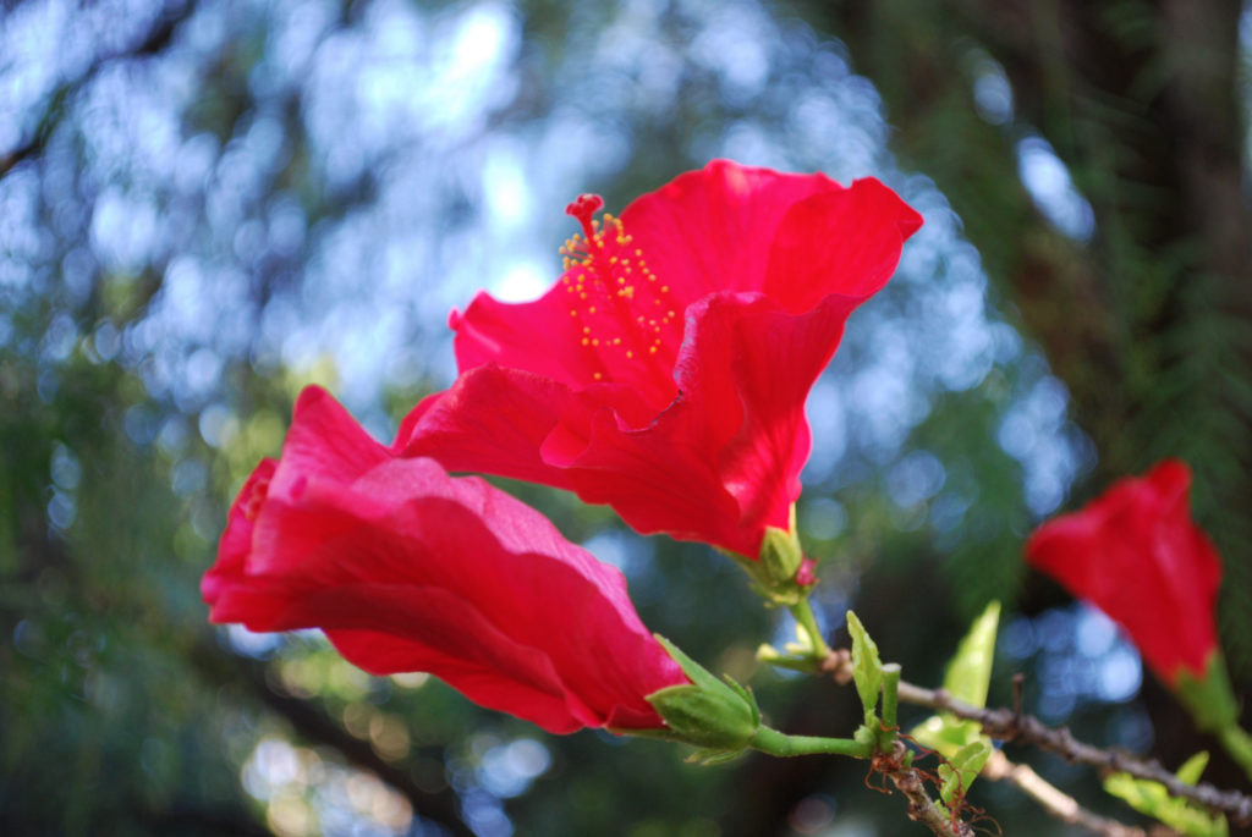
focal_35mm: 82
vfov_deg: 16.6
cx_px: 626
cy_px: 418
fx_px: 2872
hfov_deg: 24.6
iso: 400
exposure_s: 1/40
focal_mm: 55
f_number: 5.6
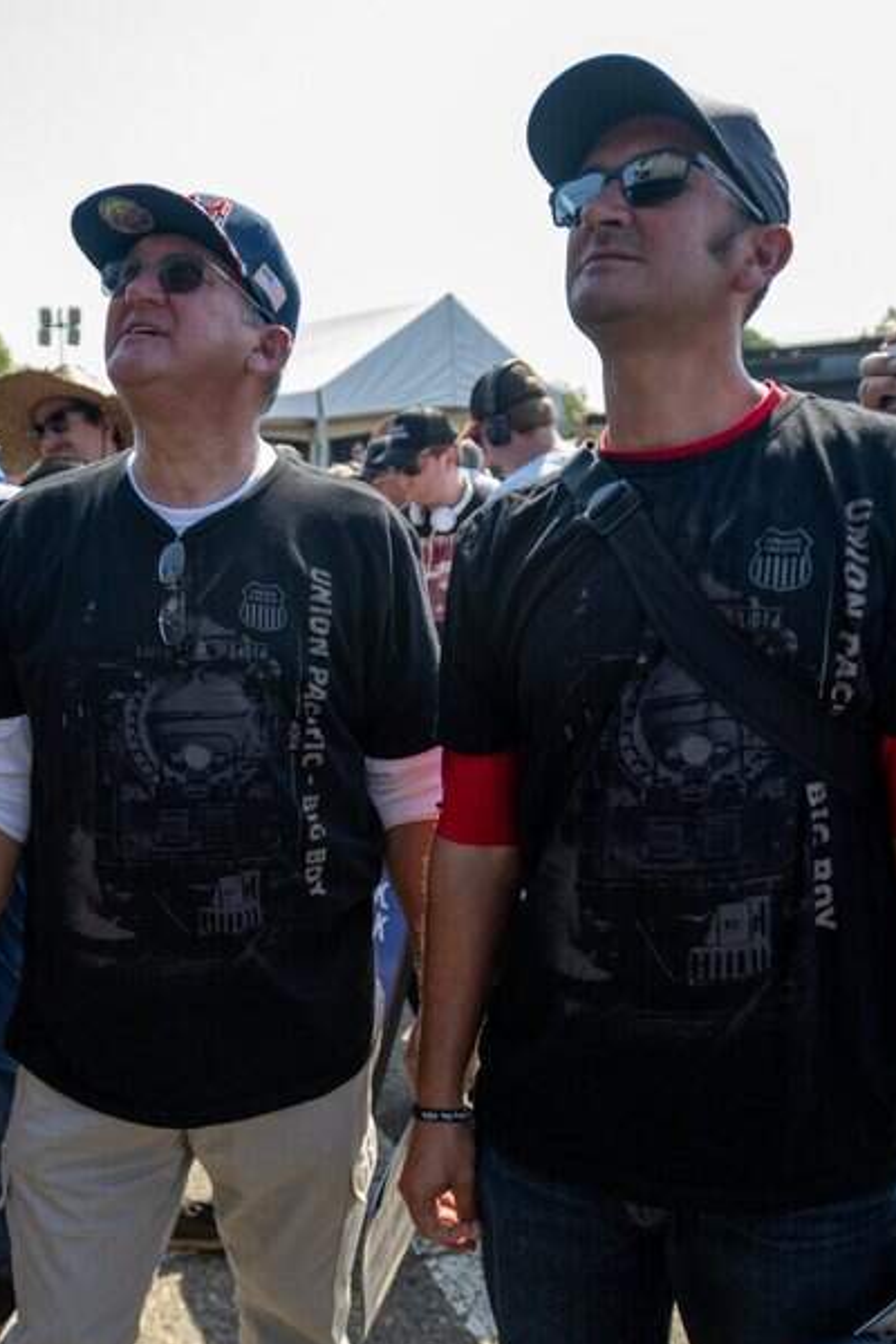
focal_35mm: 34
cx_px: 367
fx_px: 1269
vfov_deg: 55.6
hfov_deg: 38.8
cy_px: 753
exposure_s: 1/800
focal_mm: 17
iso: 200
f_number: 3.5
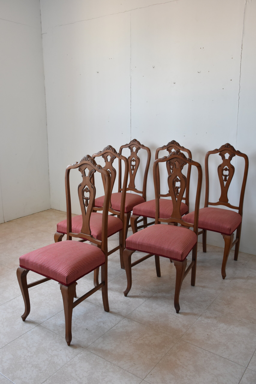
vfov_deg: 57.2
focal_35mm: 33
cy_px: 192
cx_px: 128
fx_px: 352
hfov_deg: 40.0
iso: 800
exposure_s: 1/80
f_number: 4.5
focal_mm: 22
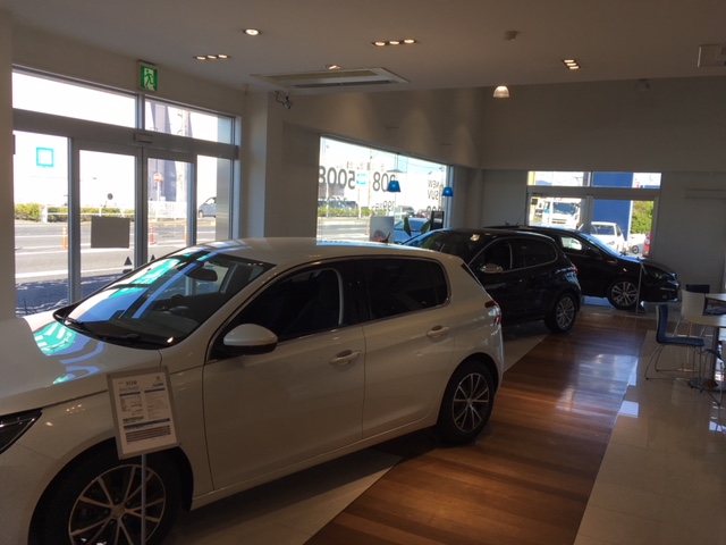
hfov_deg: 61.7
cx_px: 363
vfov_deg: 48.2
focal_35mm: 29
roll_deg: -2.9
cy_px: 272
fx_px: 608
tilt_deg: -7.1
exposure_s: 1/375
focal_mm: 4.15
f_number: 2.2
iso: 25
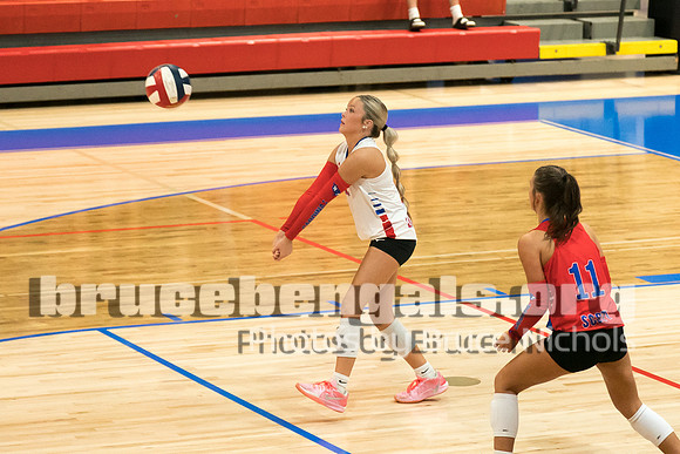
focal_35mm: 181
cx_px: 366
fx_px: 3411
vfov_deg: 7.6
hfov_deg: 11.4
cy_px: 202
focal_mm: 87
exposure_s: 1/1000
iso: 3200
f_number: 2.8
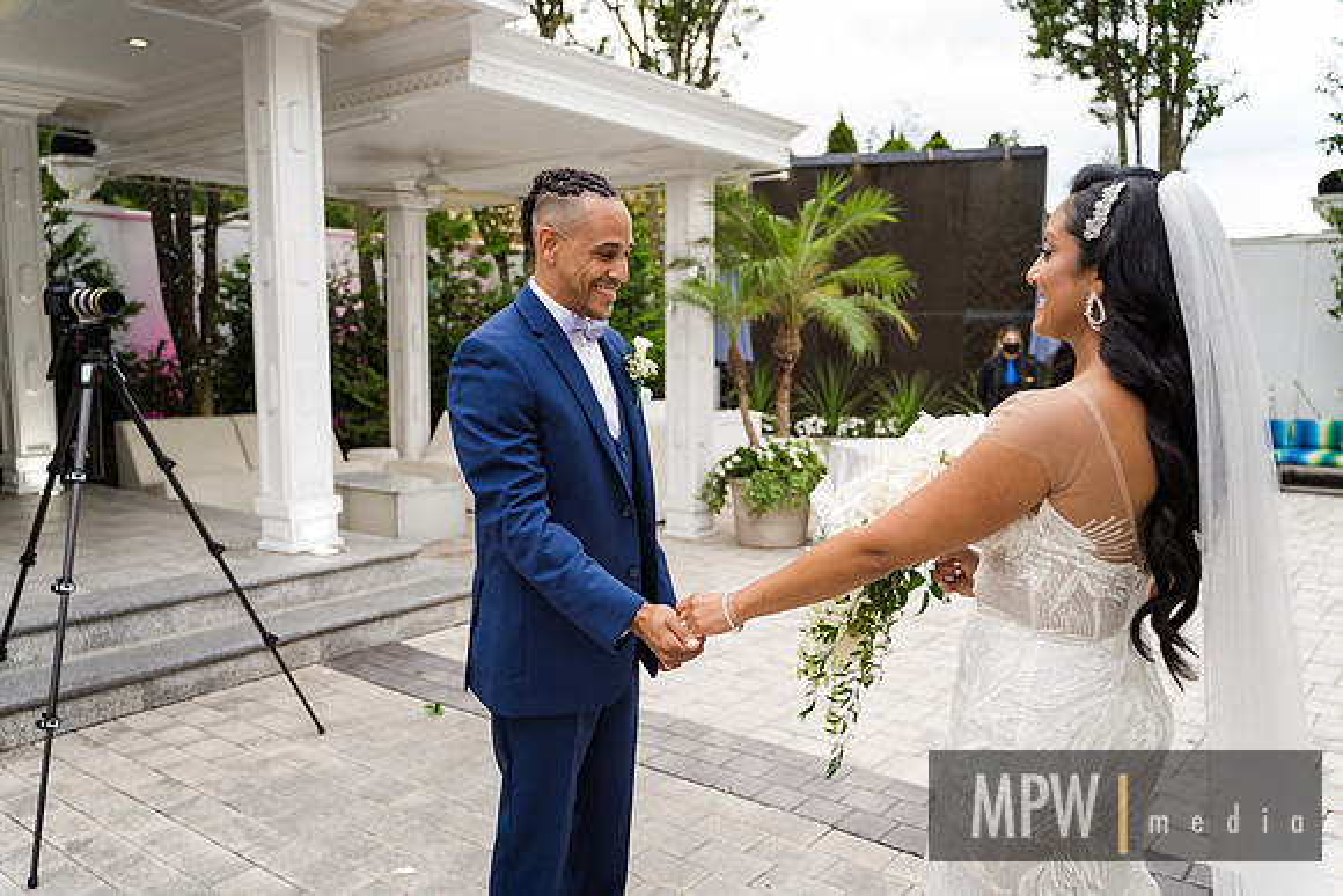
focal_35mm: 28
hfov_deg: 65.5
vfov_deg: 46.4
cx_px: 672
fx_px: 1045
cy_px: 448
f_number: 2.8
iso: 100
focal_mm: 28
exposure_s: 1/50
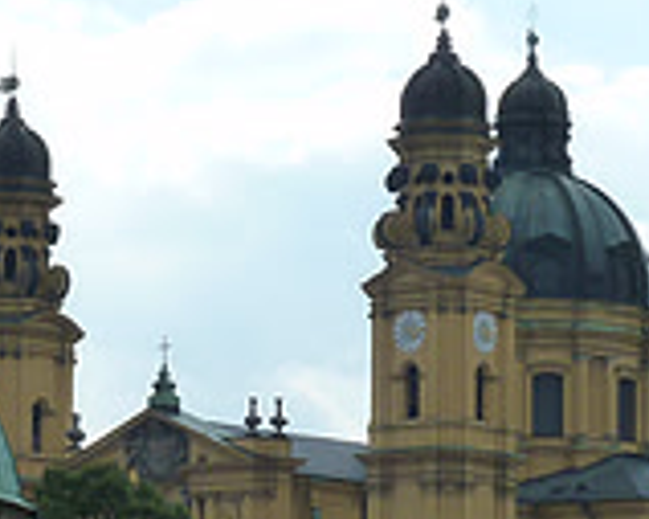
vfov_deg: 6.9
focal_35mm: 225
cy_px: 366
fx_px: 4319
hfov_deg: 8.6
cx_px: 122
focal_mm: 10.3
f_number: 5.6
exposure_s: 1/500
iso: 125
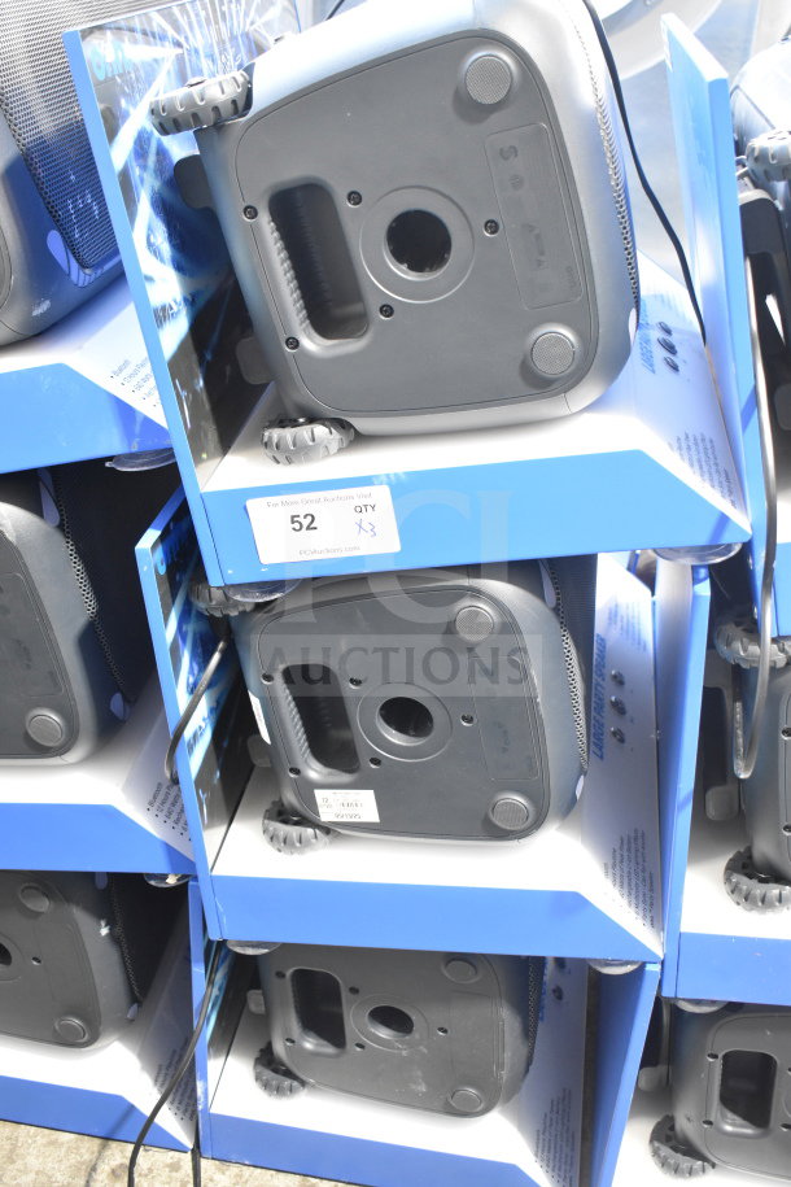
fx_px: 1236
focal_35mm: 38
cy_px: 594
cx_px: 396
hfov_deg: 35.5
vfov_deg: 51.3
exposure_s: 1/40
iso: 2500
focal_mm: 25
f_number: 4
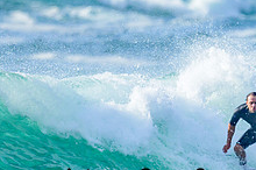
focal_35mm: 2903
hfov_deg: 0.7
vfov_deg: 0.5
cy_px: 129
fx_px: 20613
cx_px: 278
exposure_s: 1/2500
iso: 280
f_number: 6.3
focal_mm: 800
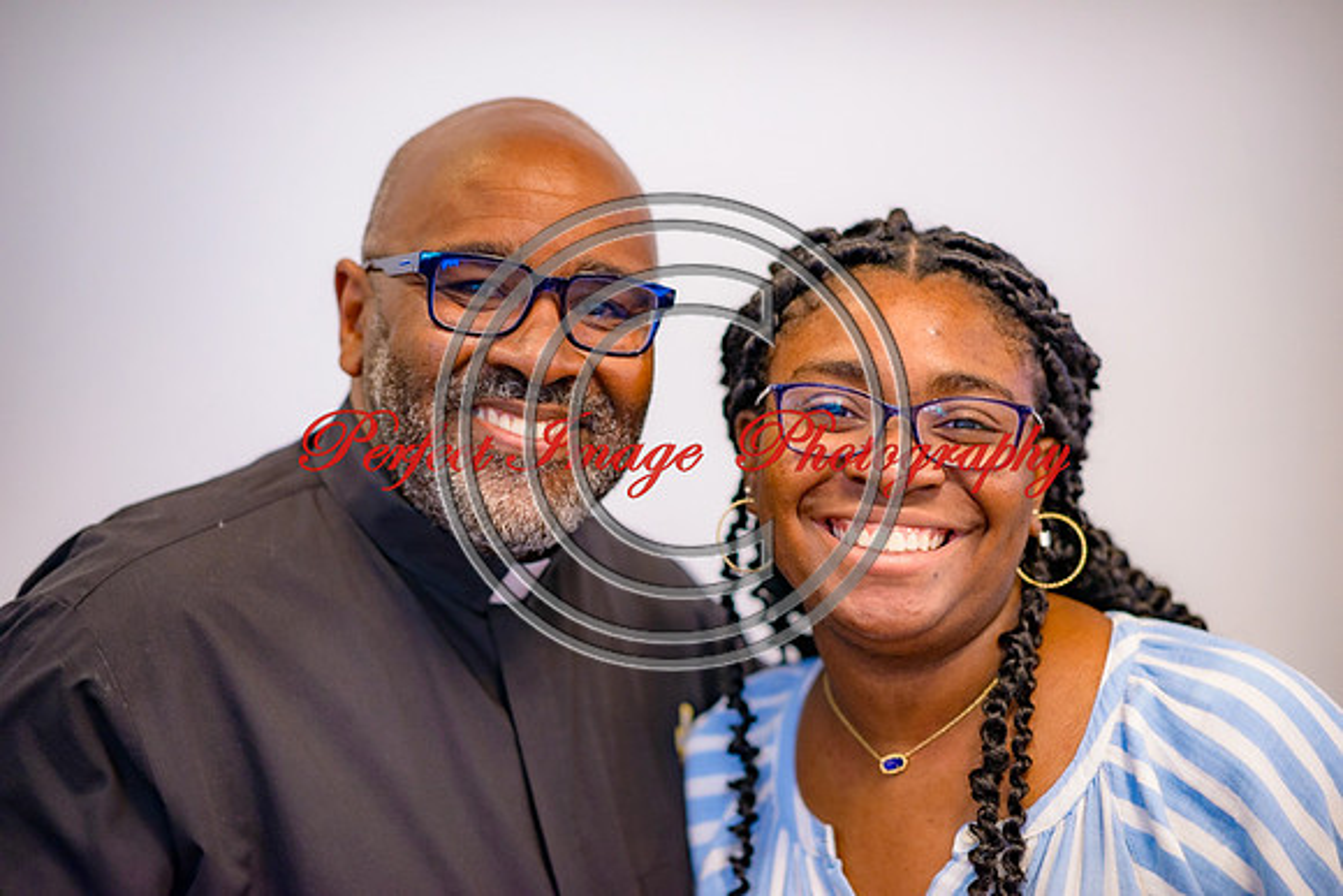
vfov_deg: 13.0
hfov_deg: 19.5
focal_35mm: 105
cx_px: 672
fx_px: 3918
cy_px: 448
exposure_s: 1/125
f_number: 1.8
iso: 900
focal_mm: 105
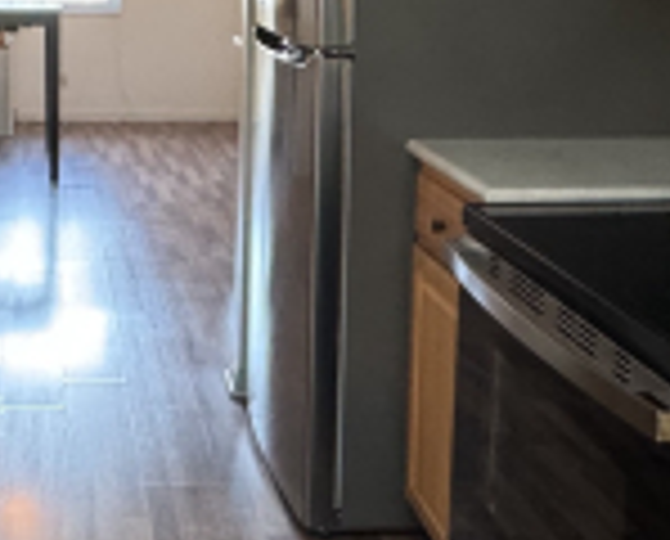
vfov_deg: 24.7
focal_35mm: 61
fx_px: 1213
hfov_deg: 29.5
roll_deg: -0.1
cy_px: 108
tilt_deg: -9.1
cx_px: 52
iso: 800
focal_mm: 2.22
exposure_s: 1/60
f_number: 2.2
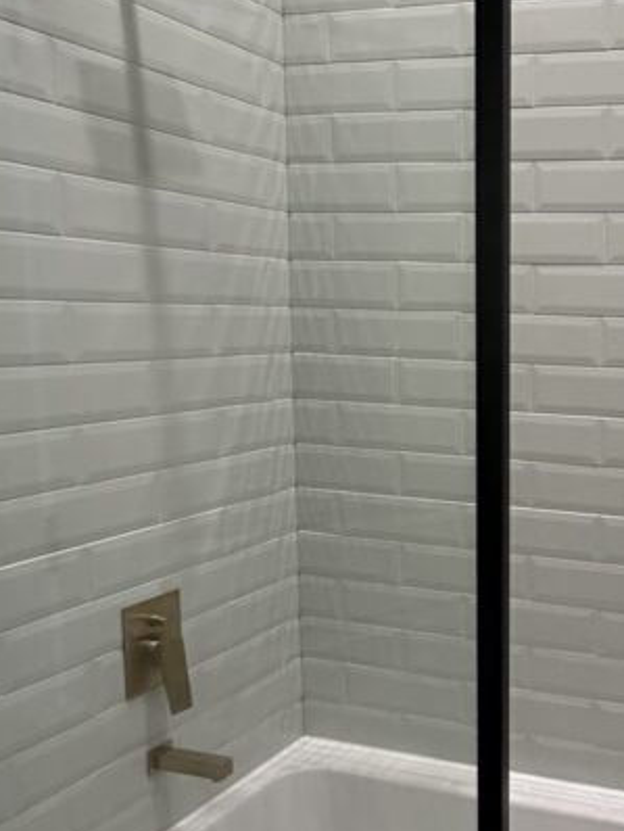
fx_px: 864
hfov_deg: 34.4
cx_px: 685
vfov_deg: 51.3
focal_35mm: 36
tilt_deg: -9.0
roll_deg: +0.3
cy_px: 443
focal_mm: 2.22
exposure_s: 1/60
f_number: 2.2
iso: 160
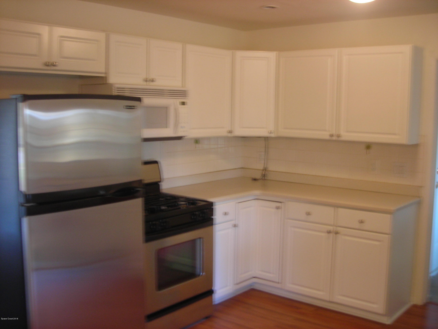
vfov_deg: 37.7
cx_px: 219
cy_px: 164
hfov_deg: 49.0
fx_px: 481
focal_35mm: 38
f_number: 3.2
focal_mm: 6.3
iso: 77
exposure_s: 1/3.9
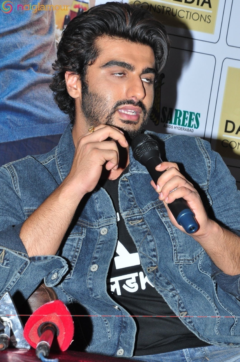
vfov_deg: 14.9
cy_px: 181
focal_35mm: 138
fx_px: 1384
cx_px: 120
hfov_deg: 9.9
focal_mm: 92
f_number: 14
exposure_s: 1/125
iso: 800
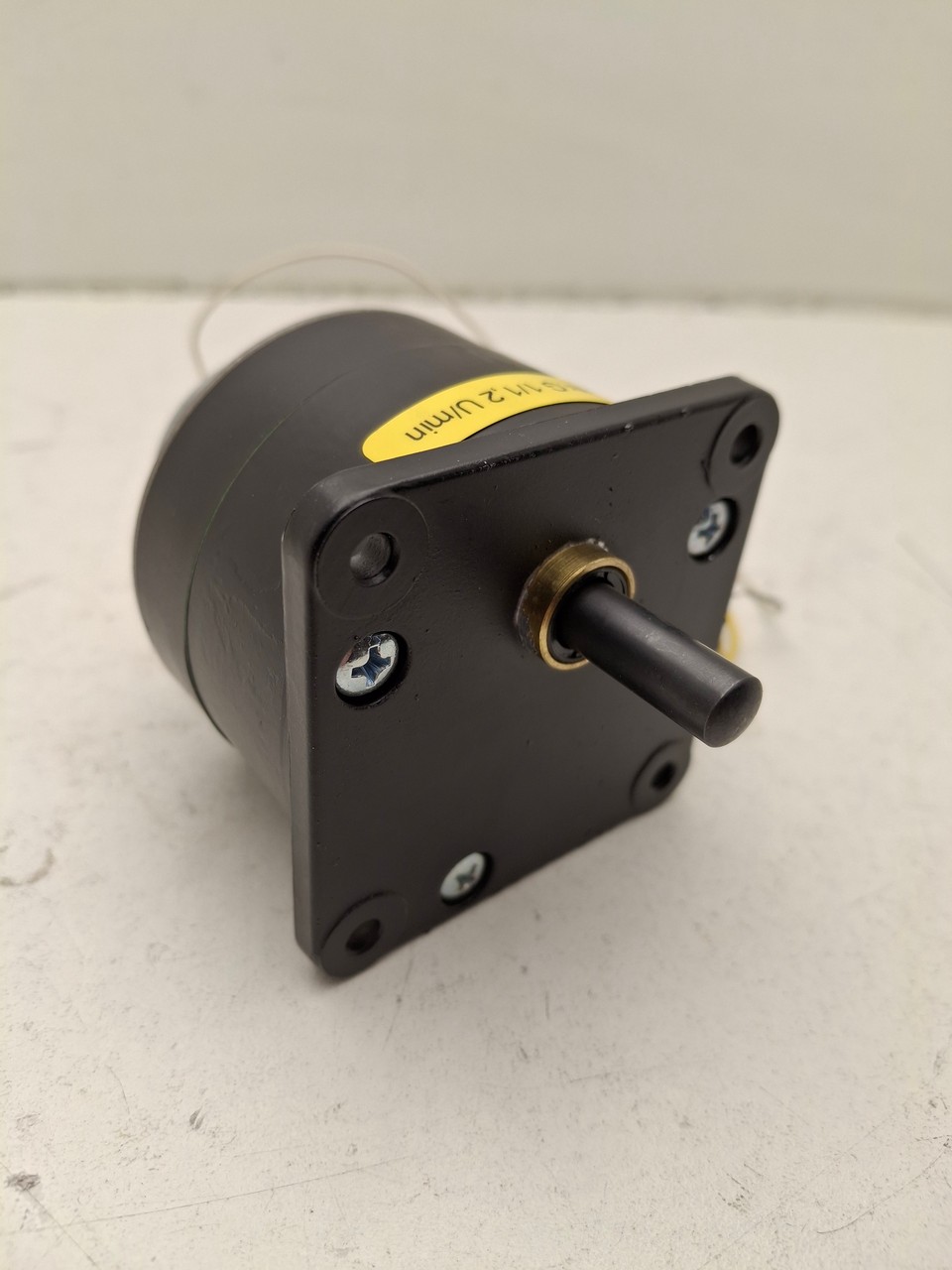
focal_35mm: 25
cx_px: 476
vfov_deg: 69.4
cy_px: 635
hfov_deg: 54.9
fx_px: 917
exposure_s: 1/206
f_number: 1.8
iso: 32
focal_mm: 4.69
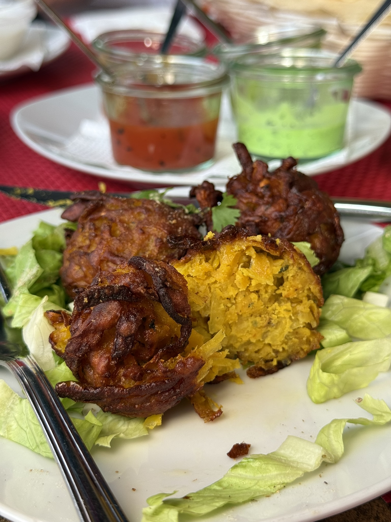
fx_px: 723
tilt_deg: -26.5
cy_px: 261
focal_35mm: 48
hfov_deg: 30.3
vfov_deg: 39.7
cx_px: 196
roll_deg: -0.2
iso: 50
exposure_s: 1/141
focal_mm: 6.76
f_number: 1.78
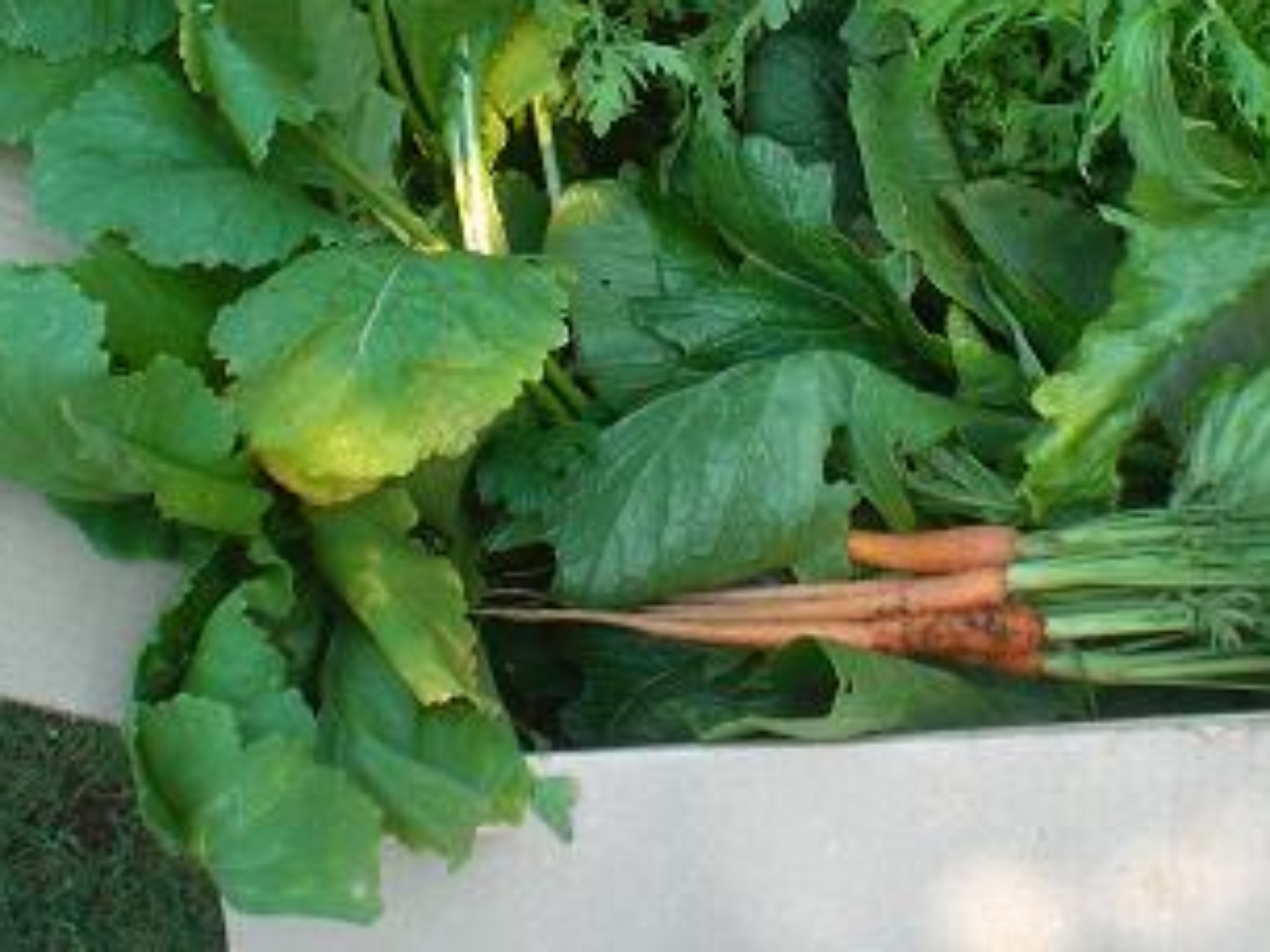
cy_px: 284
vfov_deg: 25.0
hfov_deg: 33.0
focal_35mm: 58
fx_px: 2128
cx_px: 815
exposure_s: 1/200
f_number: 3.1
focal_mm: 6.3
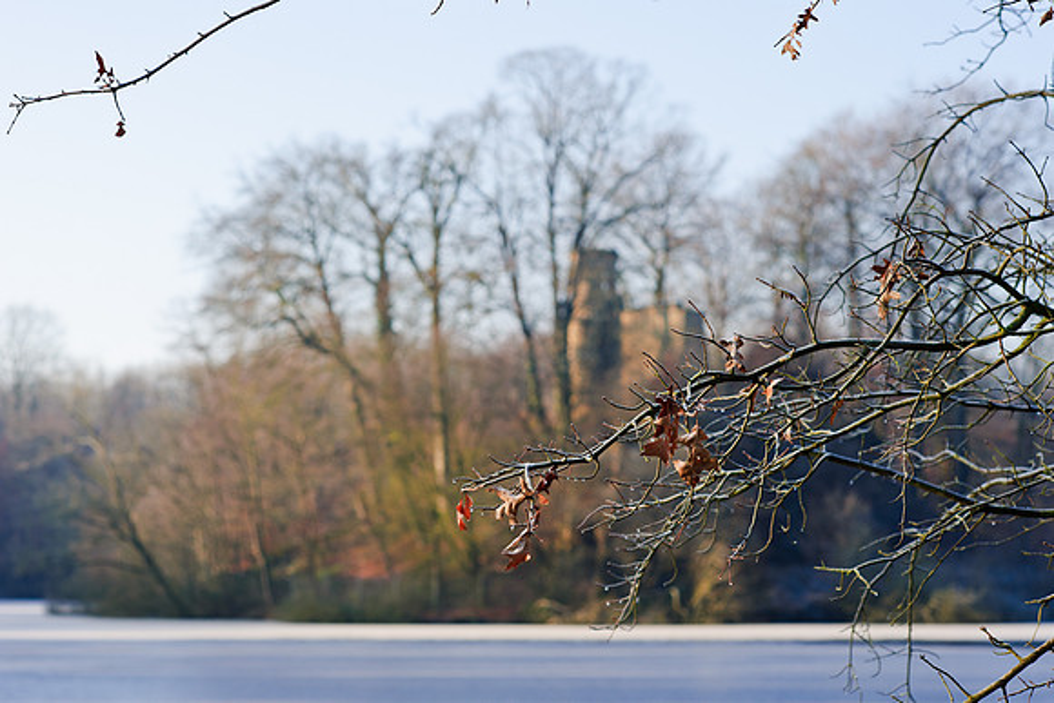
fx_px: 2489
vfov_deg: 16.1
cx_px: 527
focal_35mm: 85
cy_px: 352
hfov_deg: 23.9
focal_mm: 85
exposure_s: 1/250
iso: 200
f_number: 5
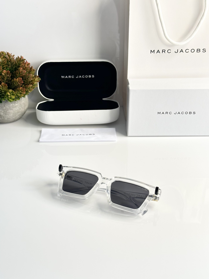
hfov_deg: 30.3
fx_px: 386
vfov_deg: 39.7
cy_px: 140
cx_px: 104
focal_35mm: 48
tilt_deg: -26.8
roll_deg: +0.4
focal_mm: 6.86
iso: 80
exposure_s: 1/100
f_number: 1.78
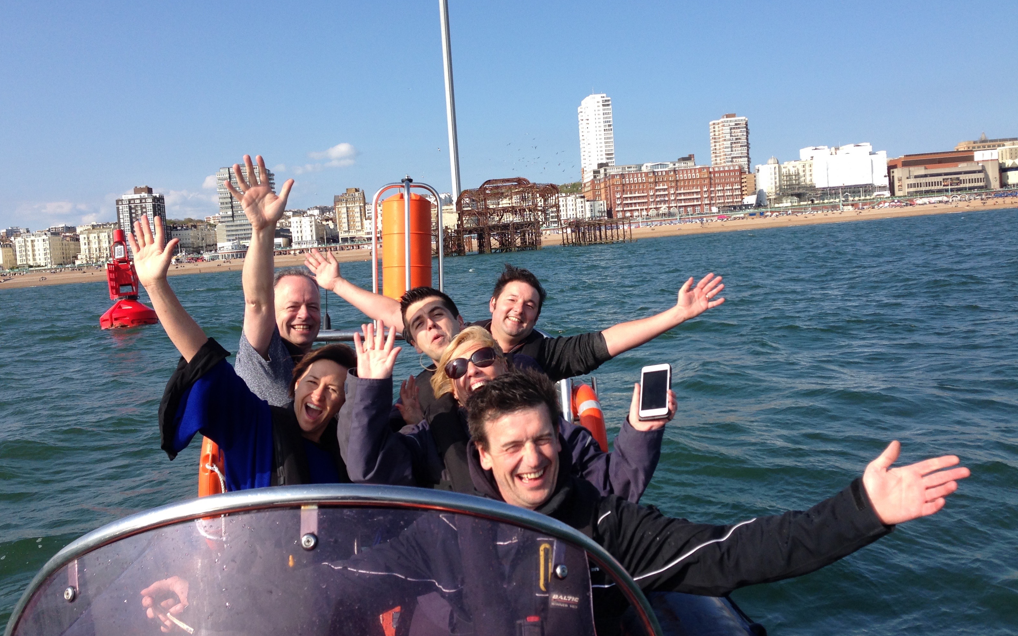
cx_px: 505
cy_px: 286
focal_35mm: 36
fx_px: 999
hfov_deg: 54.0
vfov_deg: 35.3
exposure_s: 1/1323
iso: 50
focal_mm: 4.12
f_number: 2.4
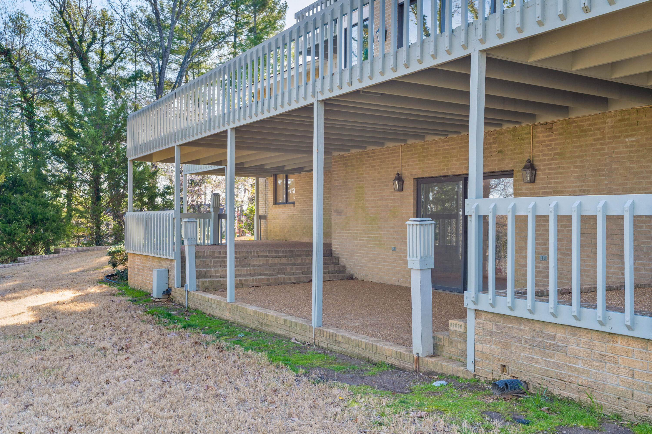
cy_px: 217
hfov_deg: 54.4
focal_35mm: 35
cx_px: 326
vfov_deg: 37.8
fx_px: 634
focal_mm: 35
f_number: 7.1
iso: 320
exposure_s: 1/50
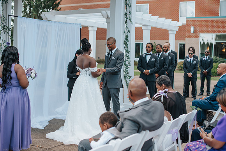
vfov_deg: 26.3
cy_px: 76
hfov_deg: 38.6
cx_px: 113
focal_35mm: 51
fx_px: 323
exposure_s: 1/1600
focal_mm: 50
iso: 200
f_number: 2.5
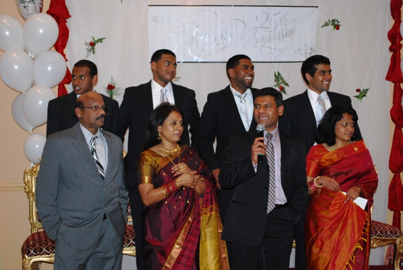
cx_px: 202
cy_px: 135
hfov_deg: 37.8
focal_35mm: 52
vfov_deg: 25.8
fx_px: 588
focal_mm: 35
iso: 800
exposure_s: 1/60
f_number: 5.3
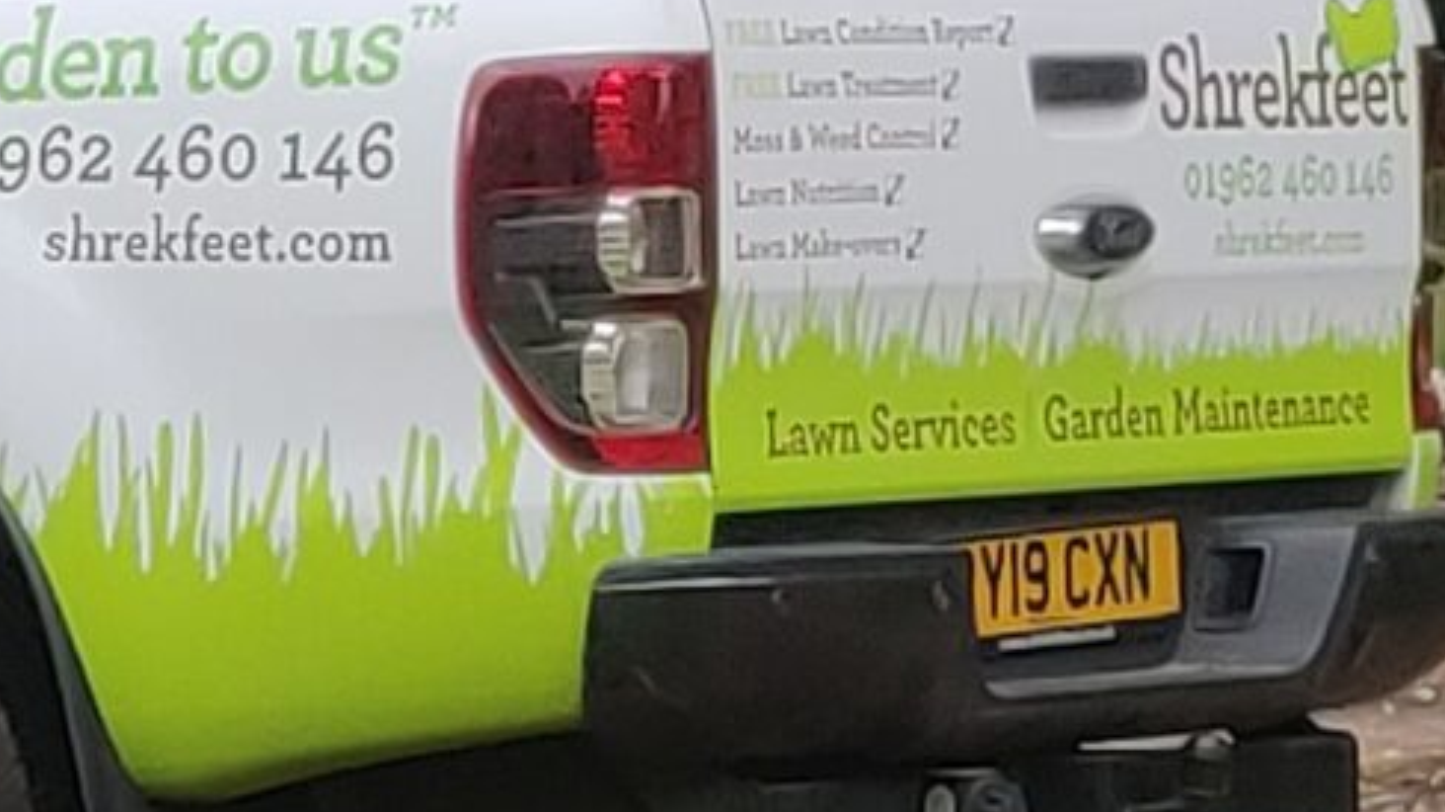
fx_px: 5477
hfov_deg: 13.5
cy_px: 1648
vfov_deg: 8.1
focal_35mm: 143
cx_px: -1137
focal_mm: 4.25
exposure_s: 1/300
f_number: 1.7
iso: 100
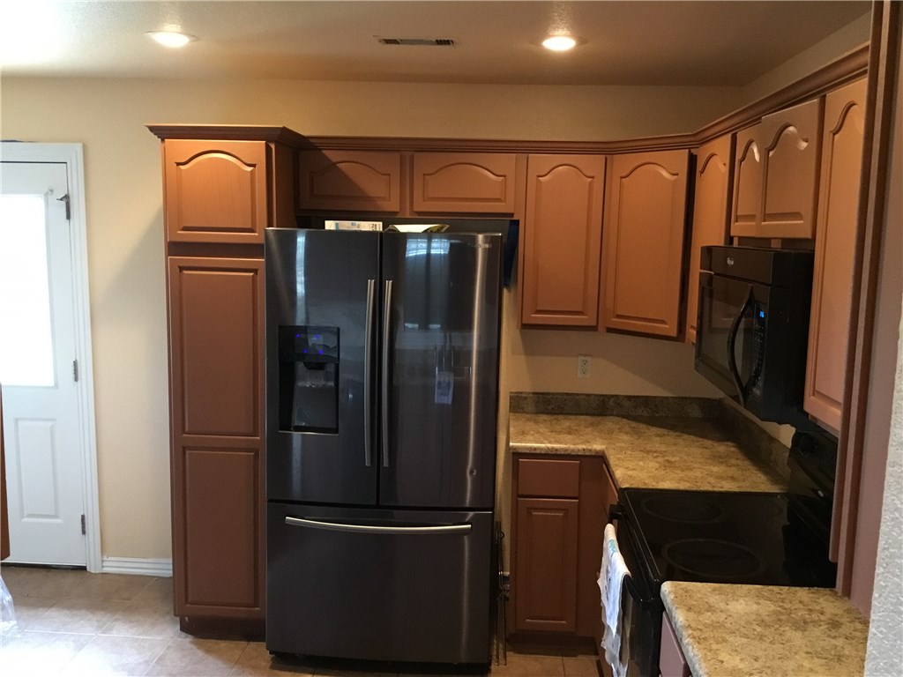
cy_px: 338
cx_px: 452
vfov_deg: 45.4
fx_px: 809
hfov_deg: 58.4
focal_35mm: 31
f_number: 2.4
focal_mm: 3.3
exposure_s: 1/20
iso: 200
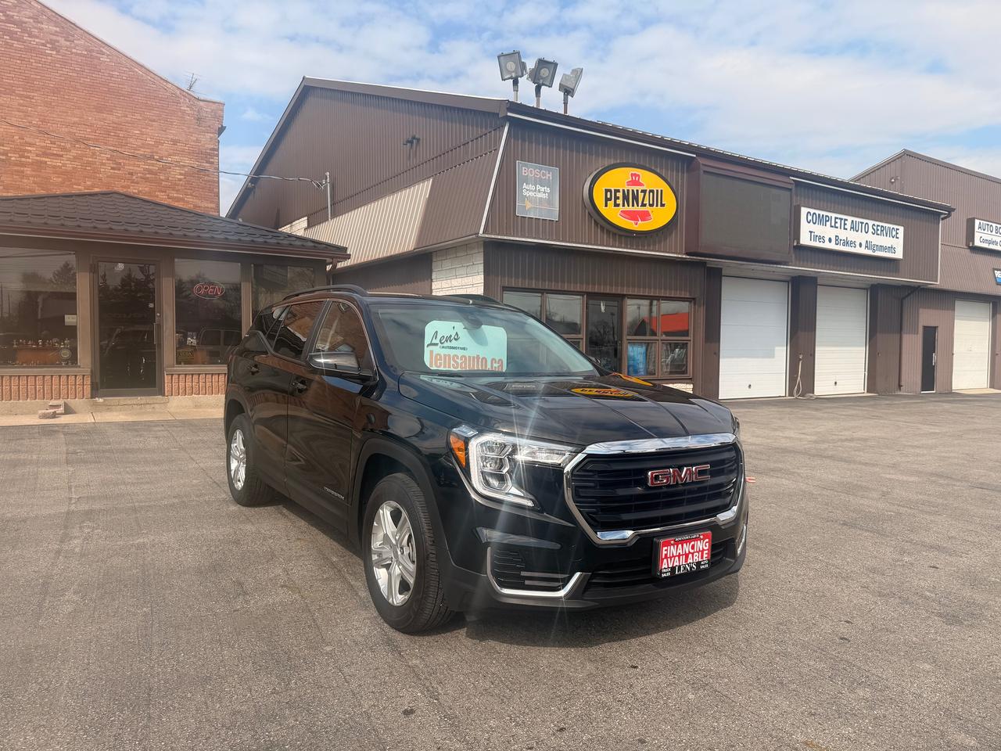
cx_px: 500
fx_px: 694
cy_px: 376
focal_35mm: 24
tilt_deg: -1.1
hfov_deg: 71.6
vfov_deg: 56.8
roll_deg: +0.3
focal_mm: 6.76
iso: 80
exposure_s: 1/4405
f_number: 1.78
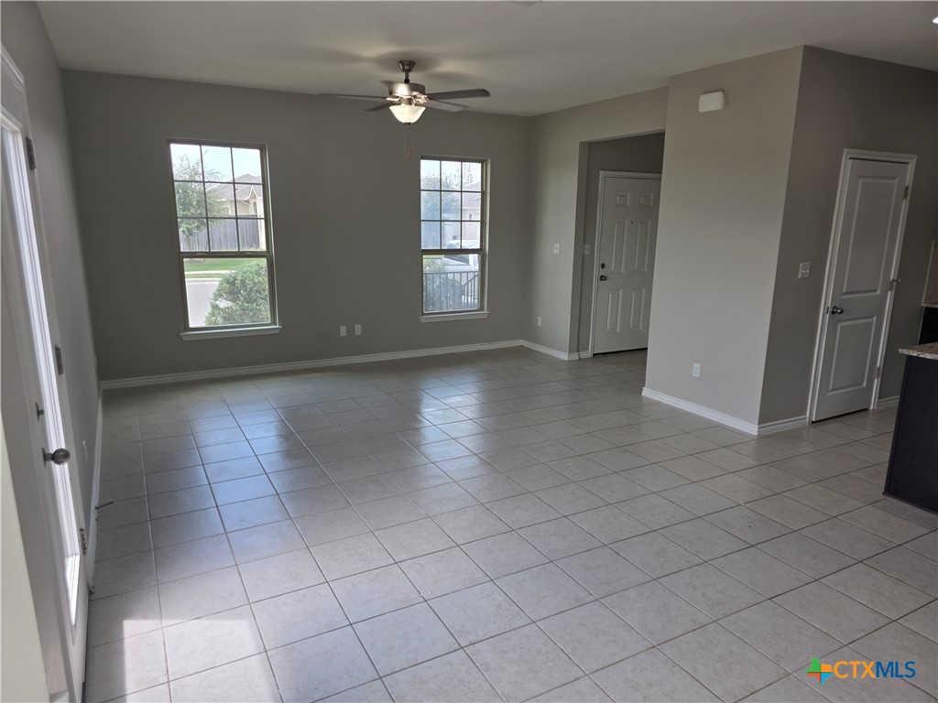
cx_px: 469
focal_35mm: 23
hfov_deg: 73.9
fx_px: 623
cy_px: 352
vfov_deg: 58.9
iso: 20
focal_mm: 6.3
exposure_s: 1/120
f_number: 1.7
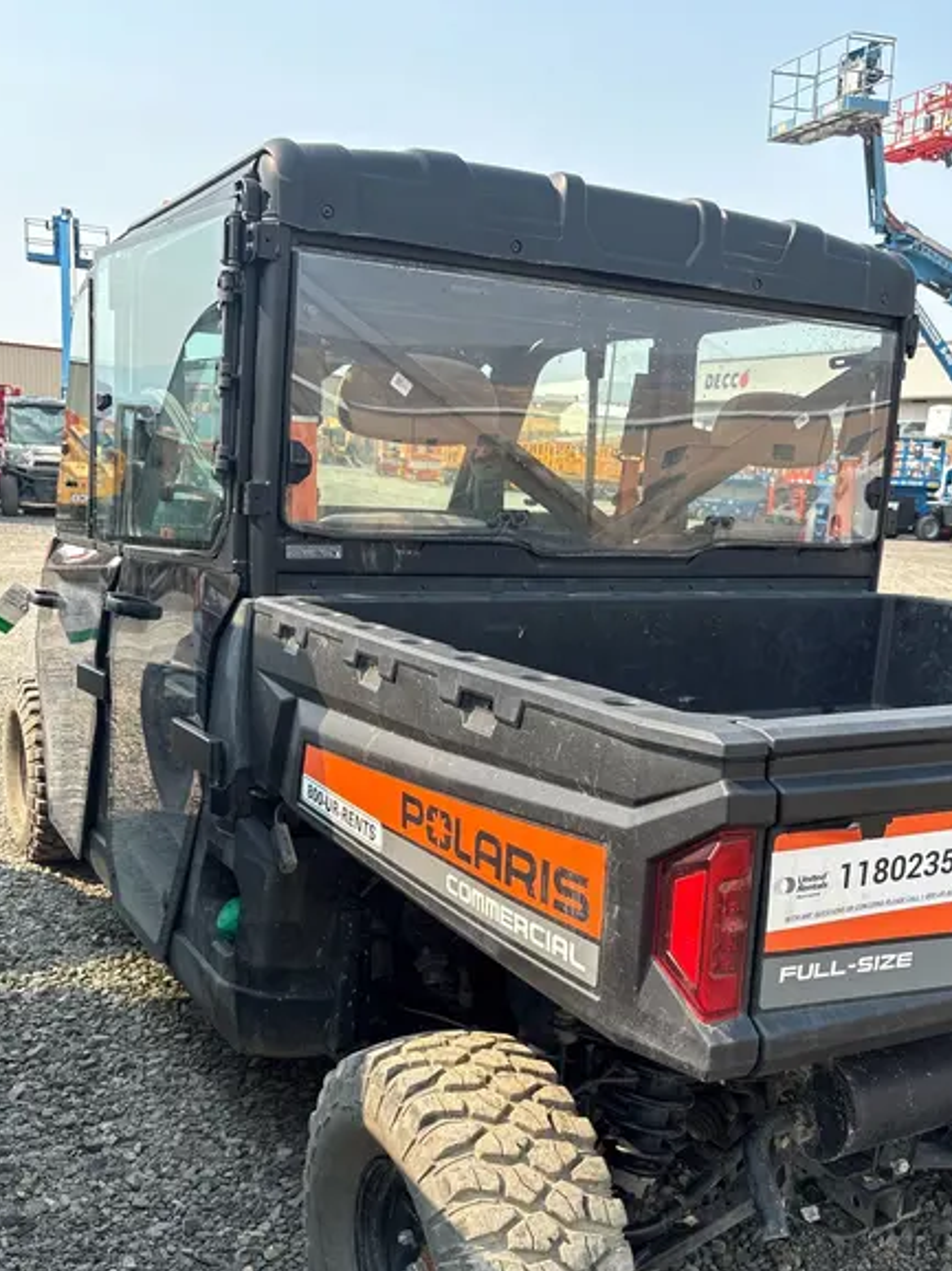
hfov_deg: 42.9
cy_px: 802
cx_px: 499
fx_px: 1211
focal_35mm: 33
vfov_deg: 54.7
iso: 64
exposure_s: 1/1550
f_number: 1.6
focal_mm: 5.96
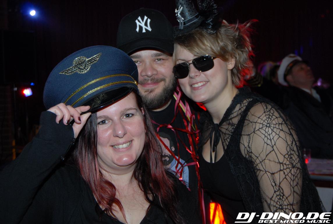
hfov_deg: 38.8
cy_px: 112
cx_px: 166
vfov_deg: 26.6
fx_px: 473
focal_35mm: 51
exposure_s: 1/8
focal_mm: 34
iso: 400
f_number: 5.6
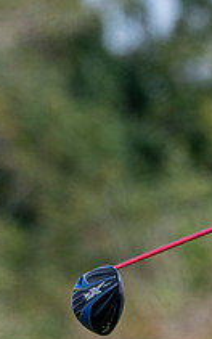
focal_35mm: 1542
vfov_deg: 1.4
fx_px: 14245
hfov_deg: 0.9
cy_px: 207
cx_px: 387
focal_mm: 320
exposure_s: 1/1600
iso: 500
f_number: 6.3
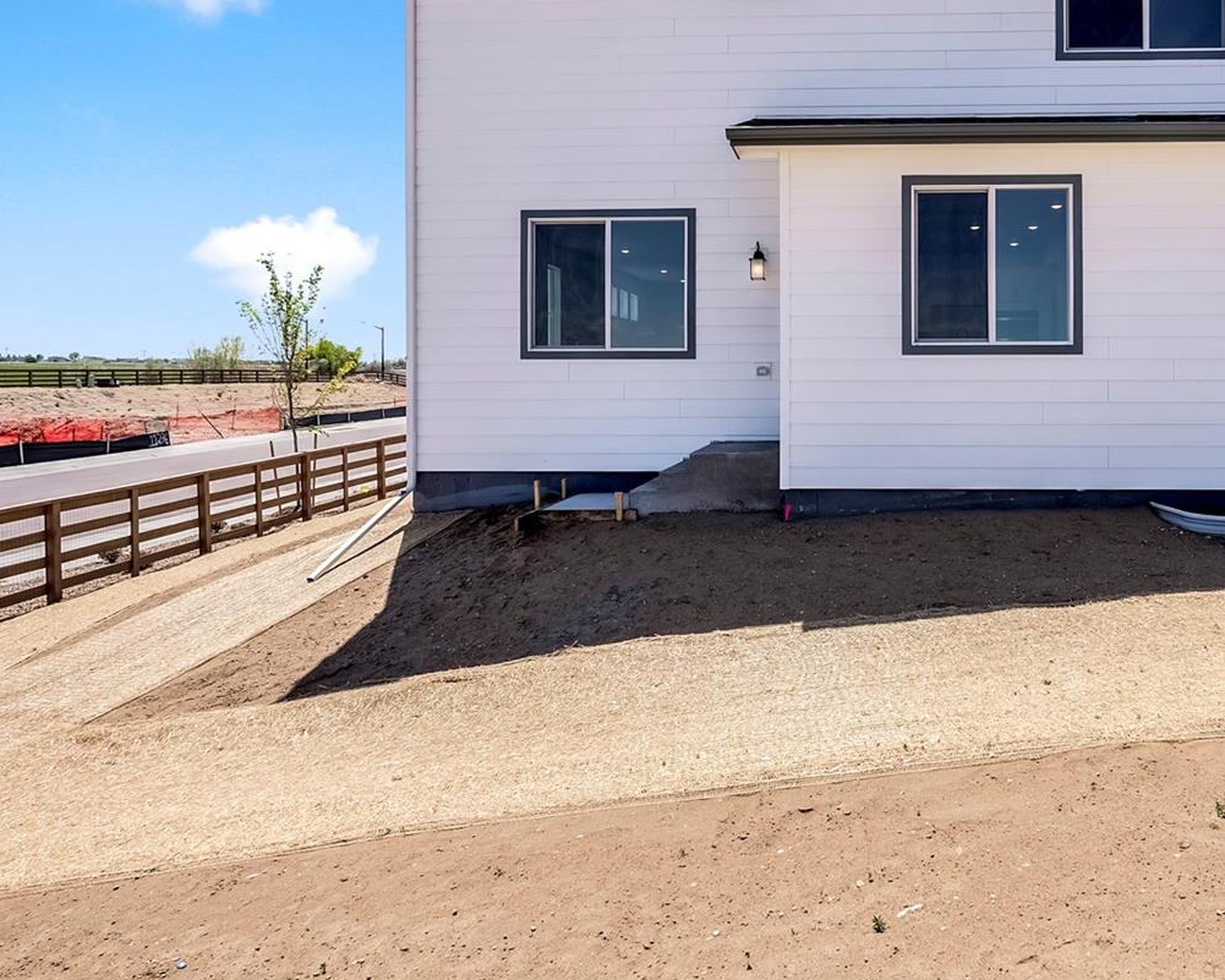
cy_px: 368
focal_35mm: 24
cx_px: 844
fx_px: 870
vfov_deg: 58.1
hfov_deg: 67.8
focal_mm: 16
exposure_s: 1/400
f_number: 8
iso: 200
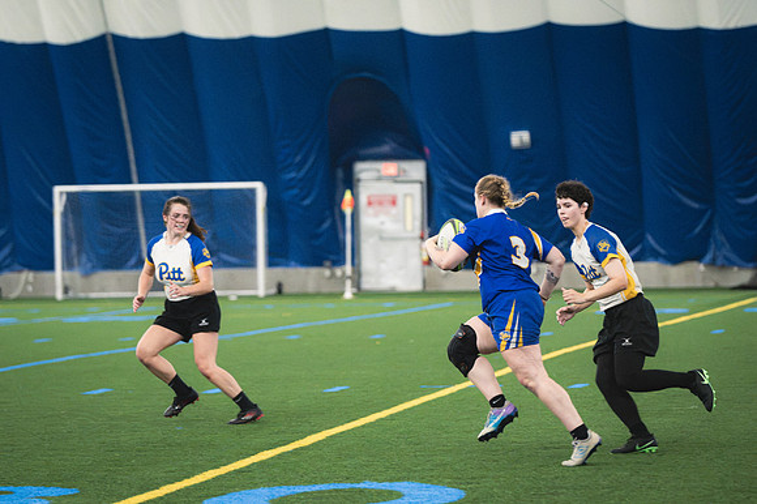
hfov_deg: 11.0
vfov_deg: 7.3
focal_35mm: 187
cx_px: 378
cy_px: 252
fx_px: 3930
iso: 12800
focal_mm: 125
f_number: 2.8
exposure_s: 1/640
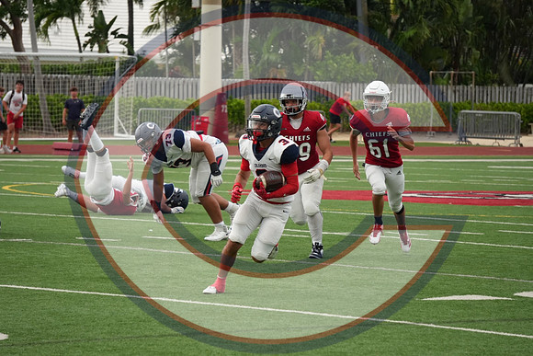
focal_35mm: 220
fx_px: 3265
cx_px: 266
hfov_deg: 9.3
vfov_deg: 6.2
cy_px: 178
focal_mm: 147
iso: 1000
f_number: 5.6
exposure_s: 1/1000
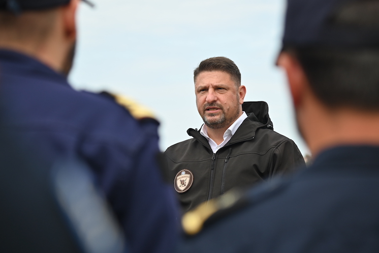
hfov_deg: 17.4
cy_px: 120
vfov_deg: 11.6
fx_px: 1242
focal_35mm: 118
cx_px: 190
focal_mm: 110
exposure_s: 1/400
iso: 100
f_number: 4.5
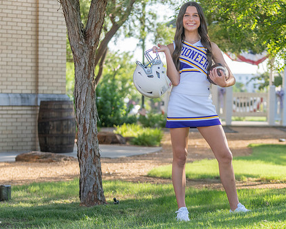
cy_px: 121
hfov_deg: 16.8
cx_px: 193
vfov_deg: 13.5
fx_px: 965
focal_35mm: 114
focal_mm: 70
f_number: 2.8
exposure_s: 1/320
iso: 100
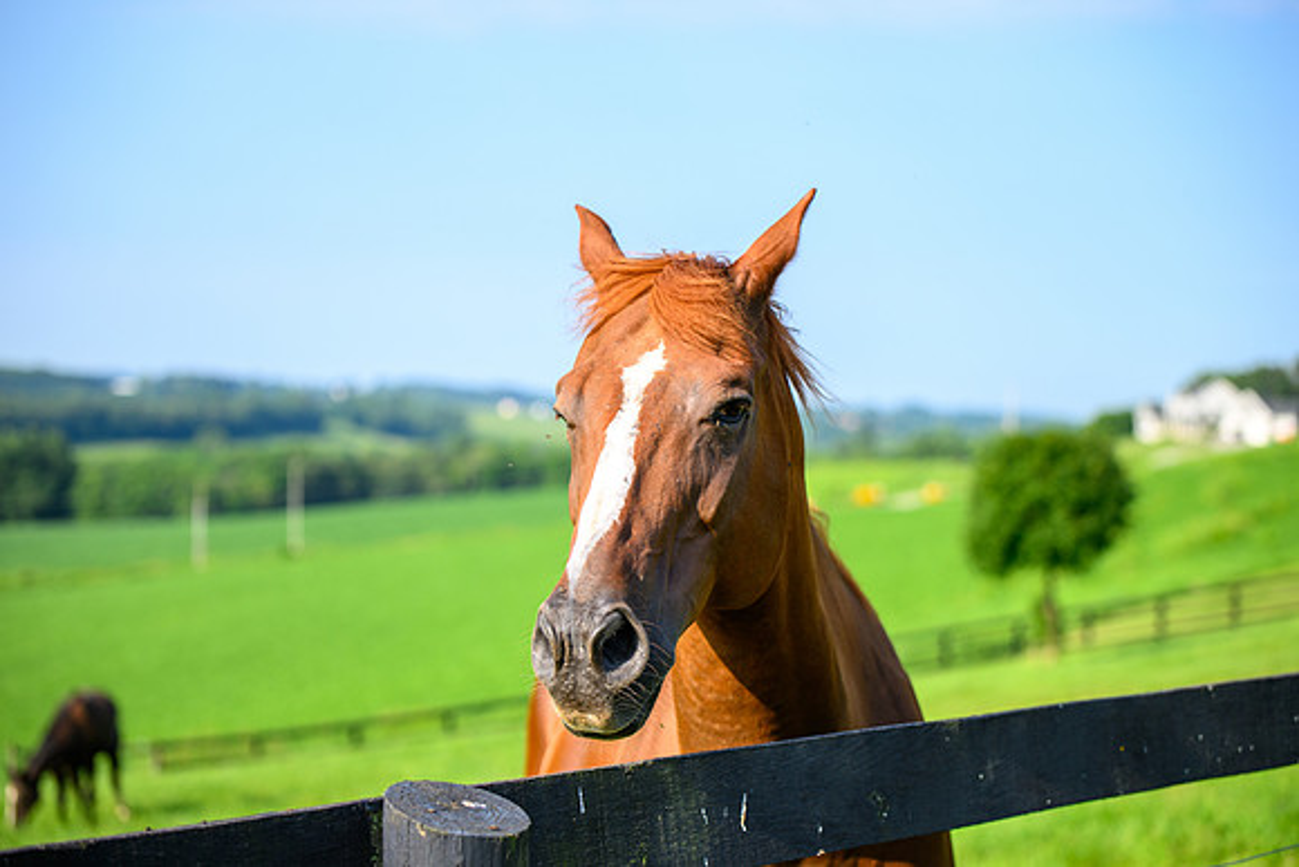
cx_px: 650
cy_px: 434
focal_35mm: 70
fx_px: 2526
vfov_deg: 19.5
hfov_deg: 28.8
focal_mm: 70
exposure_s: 1/1250
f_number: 2.8
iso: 100
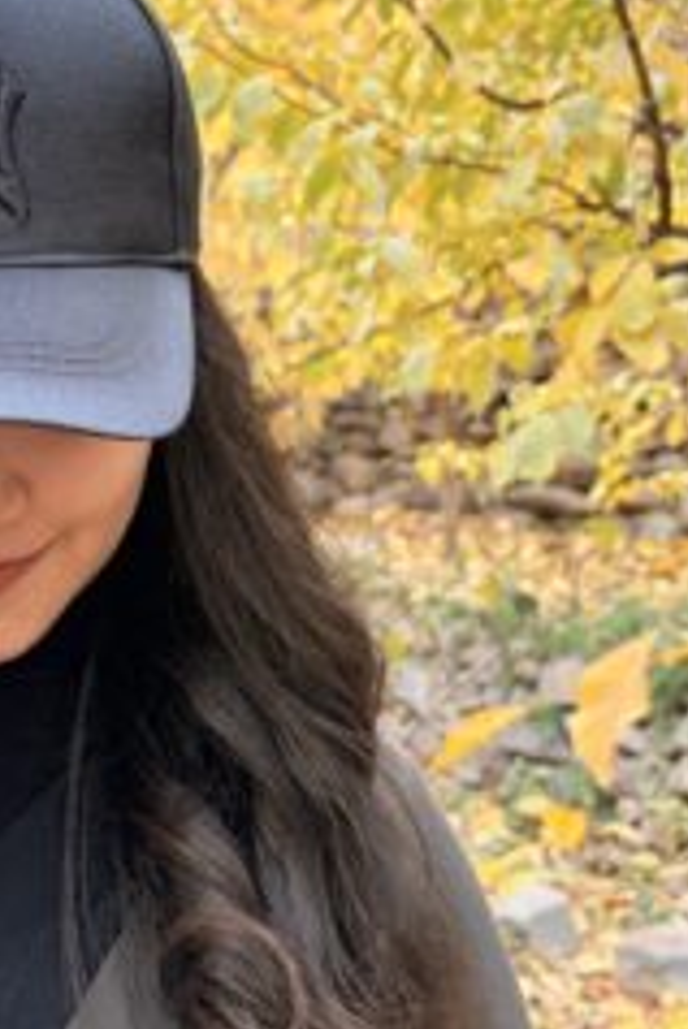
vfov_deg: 39.3
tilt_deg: +1.1
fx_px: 1431
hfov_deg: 25.5
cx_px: -17
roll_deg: -2.2
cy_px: 393
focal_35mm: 50
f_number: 1.6
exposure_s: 1/60
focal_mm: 5.96
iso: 160
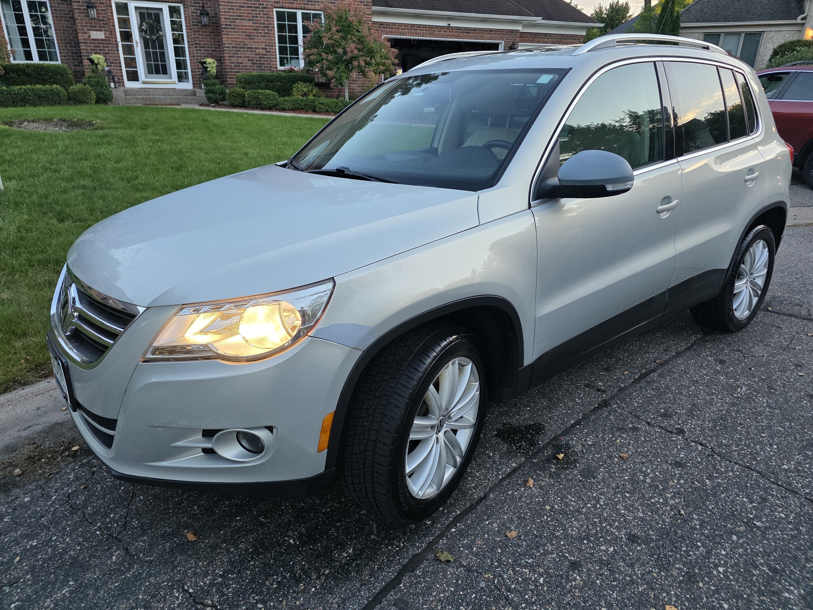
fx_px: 540
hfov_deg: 73.9
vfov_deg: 58.9
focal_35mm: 23
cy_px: 305
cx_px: 406
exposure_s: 1/100
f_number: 1.7
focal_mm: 6.3
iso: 200
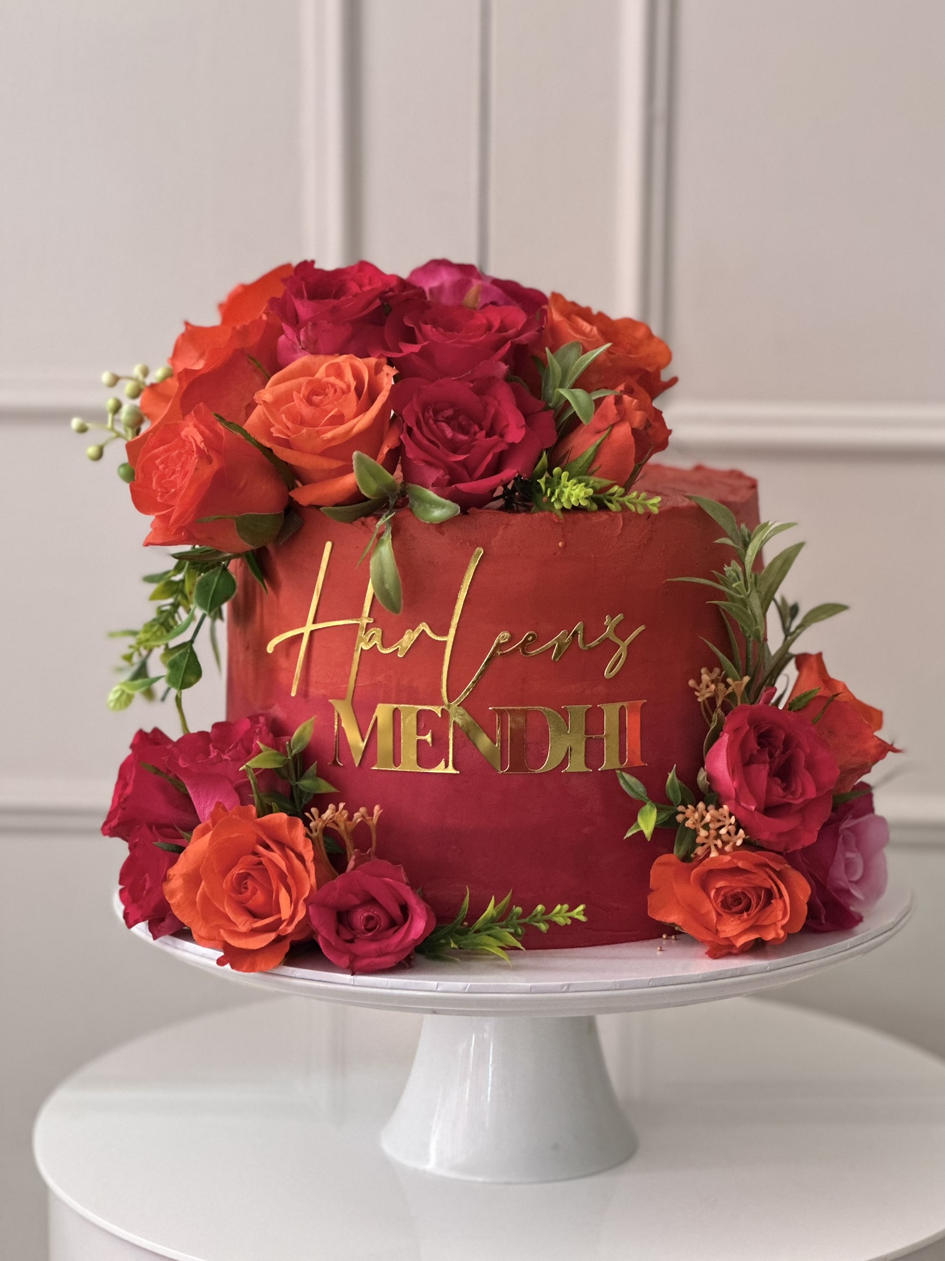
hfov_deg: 18.9
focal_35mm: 78
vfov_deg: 25.0
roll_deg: -0.6
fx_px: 2840
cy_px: 627
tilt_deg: -7.1
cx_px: 477
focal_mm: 9
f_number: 2.8
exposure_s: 1/77
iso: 250
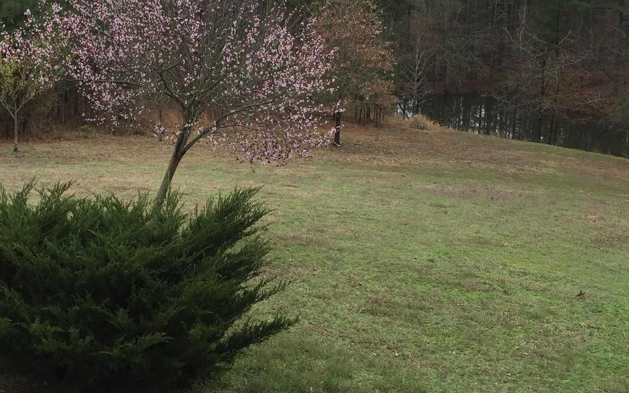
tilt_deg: -9.1
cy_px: 102
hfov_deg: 37.9
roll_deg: -1.6
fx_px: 909
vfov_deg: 24.2
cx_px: 226
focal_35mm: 53
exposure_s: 1/879
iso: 32
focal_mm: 4.15
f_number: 2.2
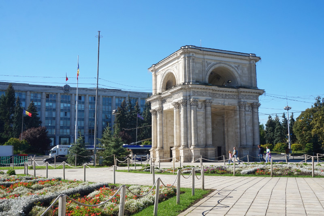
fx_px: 337
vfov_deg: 35.5
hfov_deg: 51.3
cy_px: 108
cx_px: 162
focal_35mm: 38
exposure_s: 1/100
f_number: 14
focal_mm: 25
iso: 100
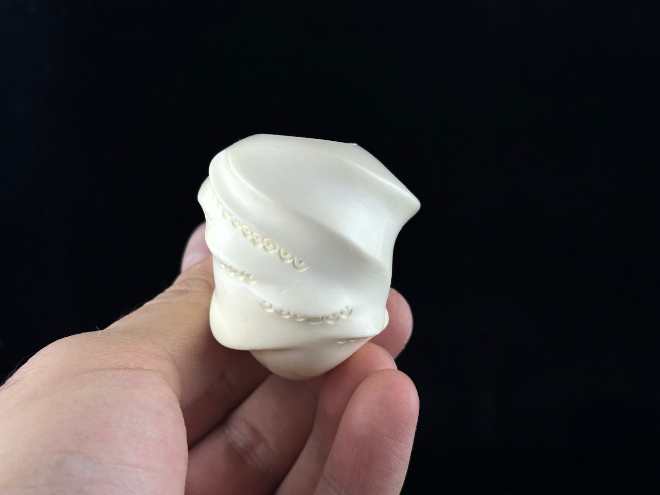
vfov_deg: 30.3
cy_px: 248
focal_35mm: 48
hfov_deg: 39.7
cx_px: 330
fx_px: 915
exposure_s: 1/944
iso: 64
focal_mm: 6.86
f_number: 1.78
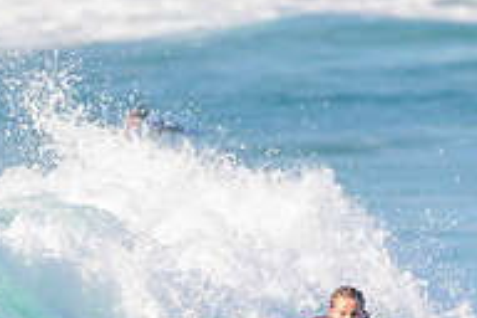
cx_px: 232
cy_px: 418
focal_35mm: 1848
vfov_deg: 0.7
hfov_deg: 1.1
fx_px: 24484
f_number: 5.6
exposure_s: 1/2000
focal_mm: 500
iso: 400
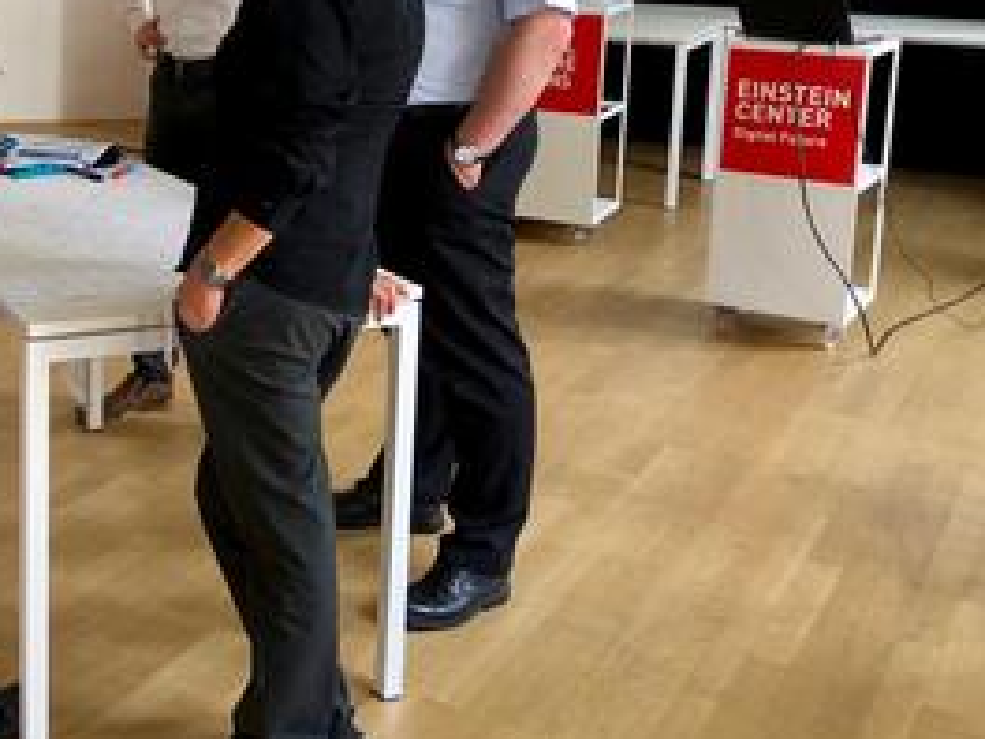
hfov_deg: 34.0
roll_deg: -0.3
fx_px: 1508
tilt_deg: -9.8
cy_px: 147
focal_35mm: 53
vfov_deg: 27.0
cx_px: 75
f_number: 1.8
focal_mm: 3.99
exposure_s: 1/20
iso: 40
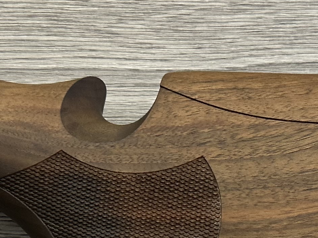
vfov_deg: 13.6
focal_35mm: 103
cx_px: 178
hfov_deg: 19.1
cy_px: 351
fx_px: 947
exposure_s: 1/50
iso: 125
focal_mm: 6.86
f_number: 1.78
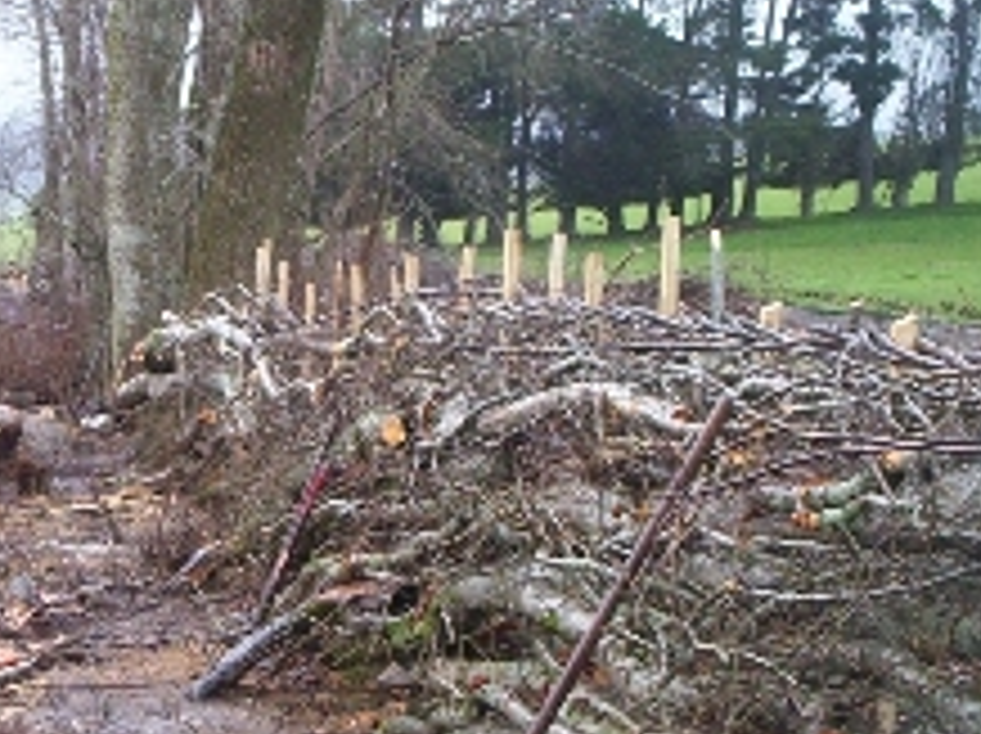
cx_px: 207
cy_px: 383
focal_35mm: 70
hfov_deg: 27.3
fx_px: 1982
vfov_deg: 21.0
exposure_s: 1/73.1
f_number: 4.5
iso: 200
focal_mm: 4.99
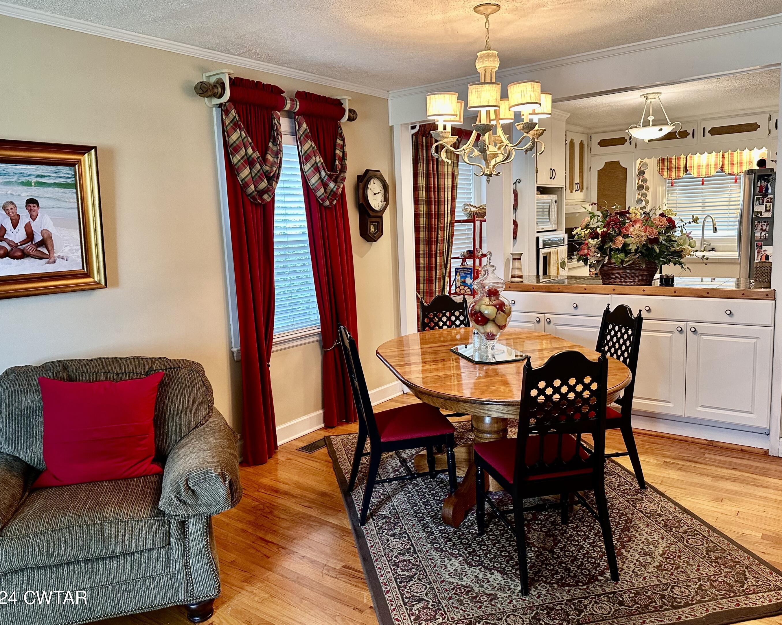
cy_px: 302
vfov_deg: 54.9
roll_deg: +2.1
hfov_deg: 66.0
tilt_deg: -6.6
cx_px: 396
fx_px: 602
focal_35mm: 26
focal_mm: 6.86
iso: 400
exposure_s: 1/60
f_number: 1.78
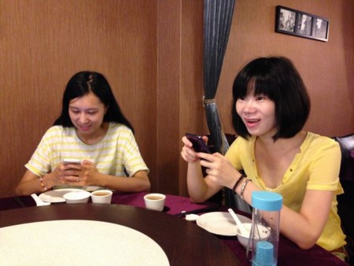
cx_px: 177
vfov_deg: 43.0
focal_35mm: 33
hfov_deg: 55.3
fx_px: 338
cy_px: 133
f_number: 2.4
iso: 320
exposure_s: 1/20
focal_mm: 4.12
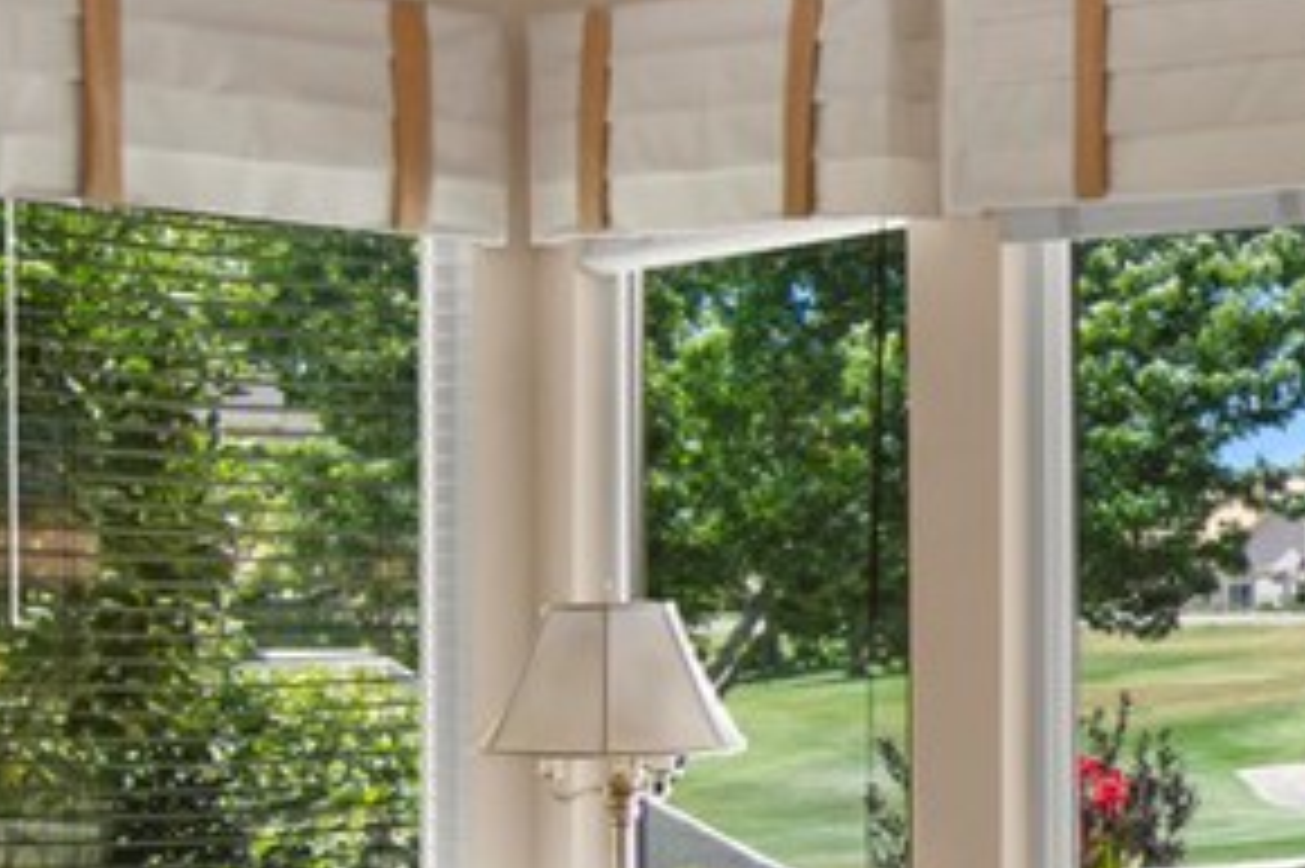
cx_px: 2236
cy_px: 648
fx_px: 3840
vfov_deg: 12.9
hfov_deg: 16.6
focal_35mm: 106
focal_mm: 20
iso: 250
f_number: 8
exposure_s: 1/100
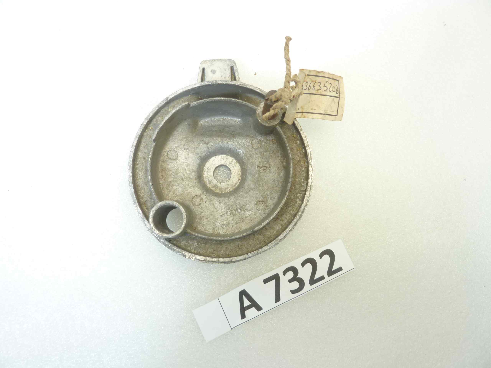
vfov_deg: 54.9
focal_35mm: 25
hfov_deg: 69.4
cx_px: 246
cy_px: 184
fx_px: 355
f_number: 3.3
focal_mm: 4.1
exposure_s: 1/15
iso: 80
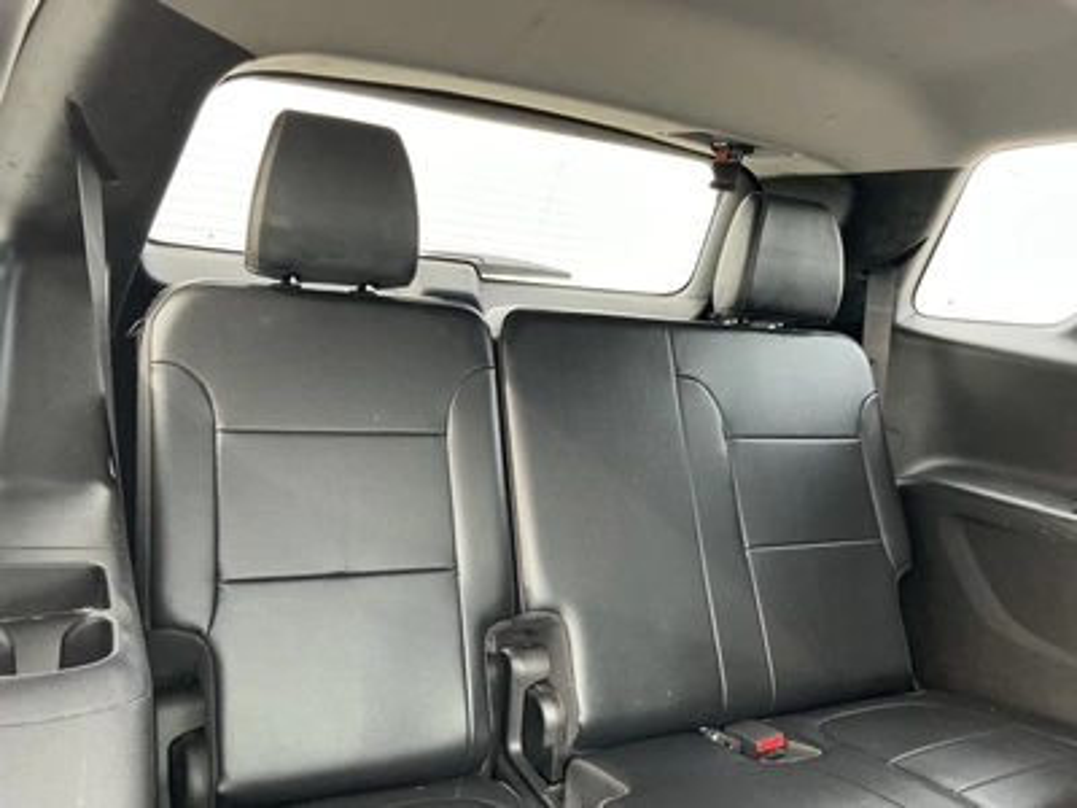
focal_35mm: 28
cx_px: 538
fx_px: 871
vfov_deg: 49.7
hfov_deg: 63.4
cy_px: 404
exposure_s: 1/60
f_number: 1.8
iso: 125
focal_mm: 3
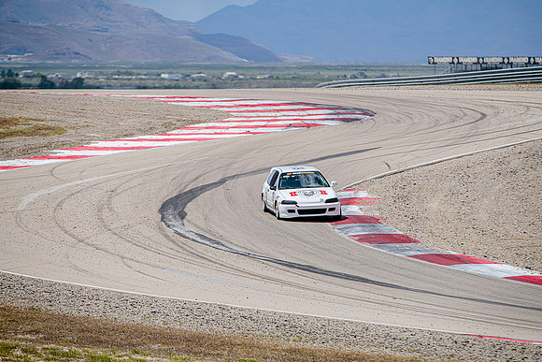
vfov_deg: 4.2
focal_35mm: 329
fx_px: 4959
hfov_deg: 6.3
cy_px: 181
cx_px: 275
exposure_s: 1/800
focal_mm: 320
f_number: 6.3
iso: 125
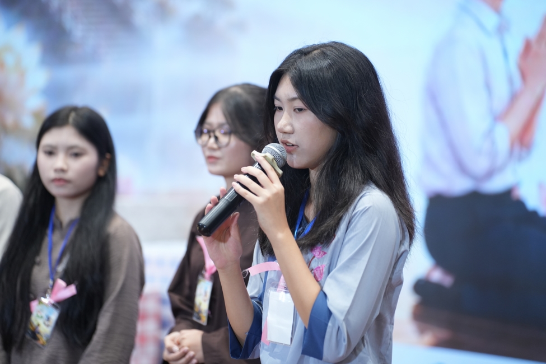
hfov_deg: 15.9
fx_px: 1956
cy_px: 182
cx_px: 273
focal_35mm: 129
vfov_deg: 10.6
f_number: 2.8
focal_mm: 129
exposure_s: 1/80
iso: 1250
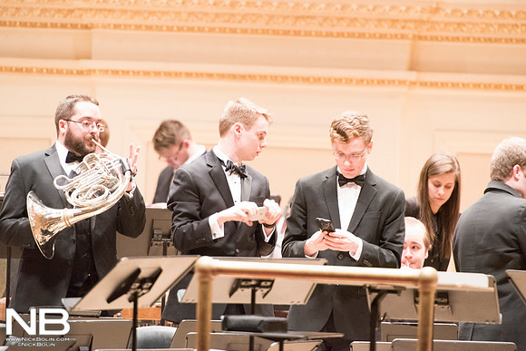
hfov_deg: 5.2
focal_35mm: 400
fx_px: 5846
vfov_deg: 3.4
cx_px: 263
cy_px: 176
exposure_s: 1/50
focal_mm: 400
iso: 12800
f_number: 5.6
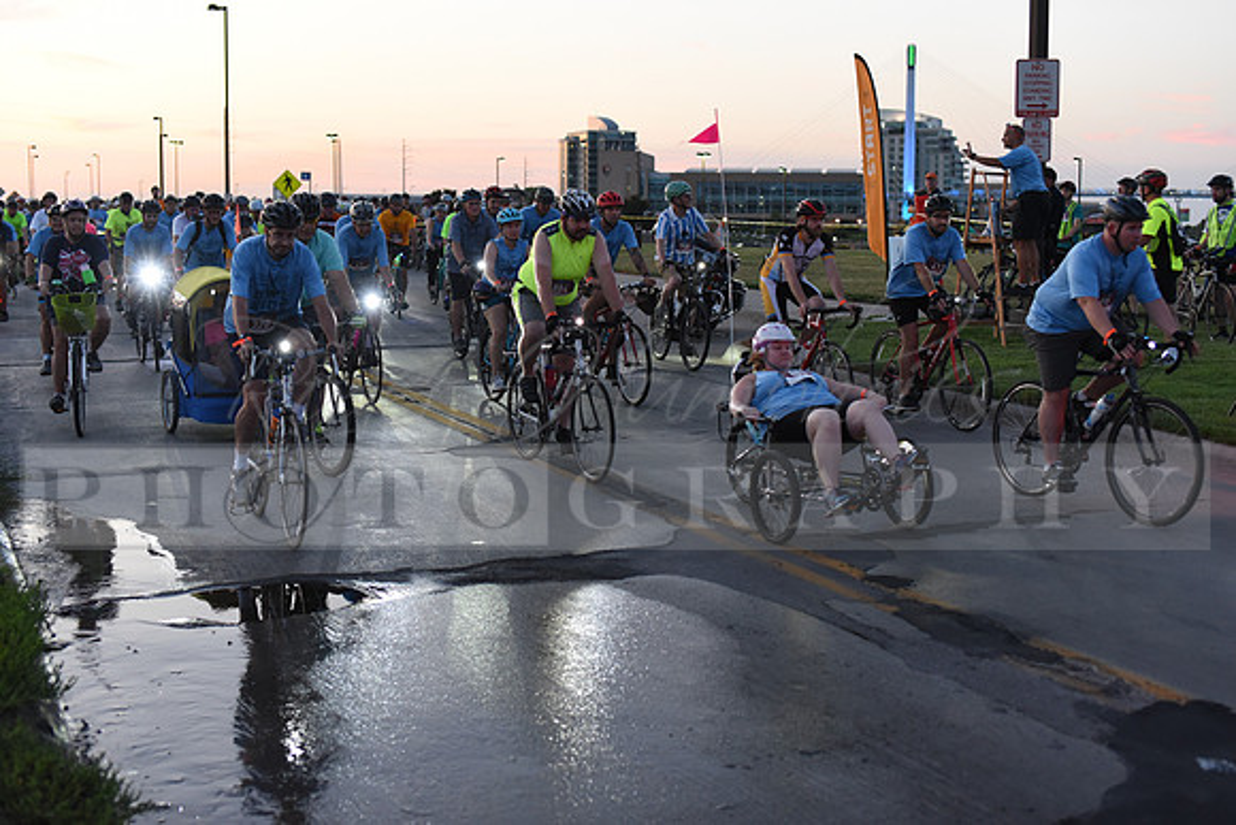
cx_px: 618
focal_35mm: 50
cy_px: 412
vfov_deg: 27.0
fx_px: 1717
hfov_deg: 39.6
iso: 2500
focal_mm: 50
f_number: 2.8
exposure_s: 1/400
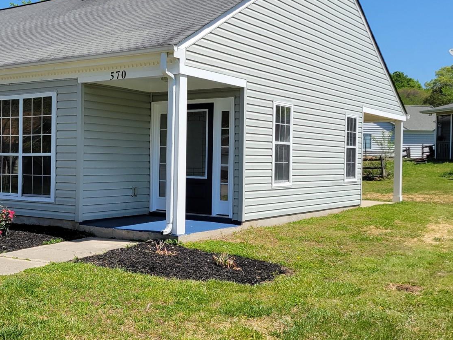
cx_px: 71
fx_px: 628
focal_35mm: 48
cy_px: 166
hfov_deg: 37.7
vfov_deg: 30.3
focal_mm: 5.4
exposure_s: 1/2289
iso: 40
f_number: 1.8
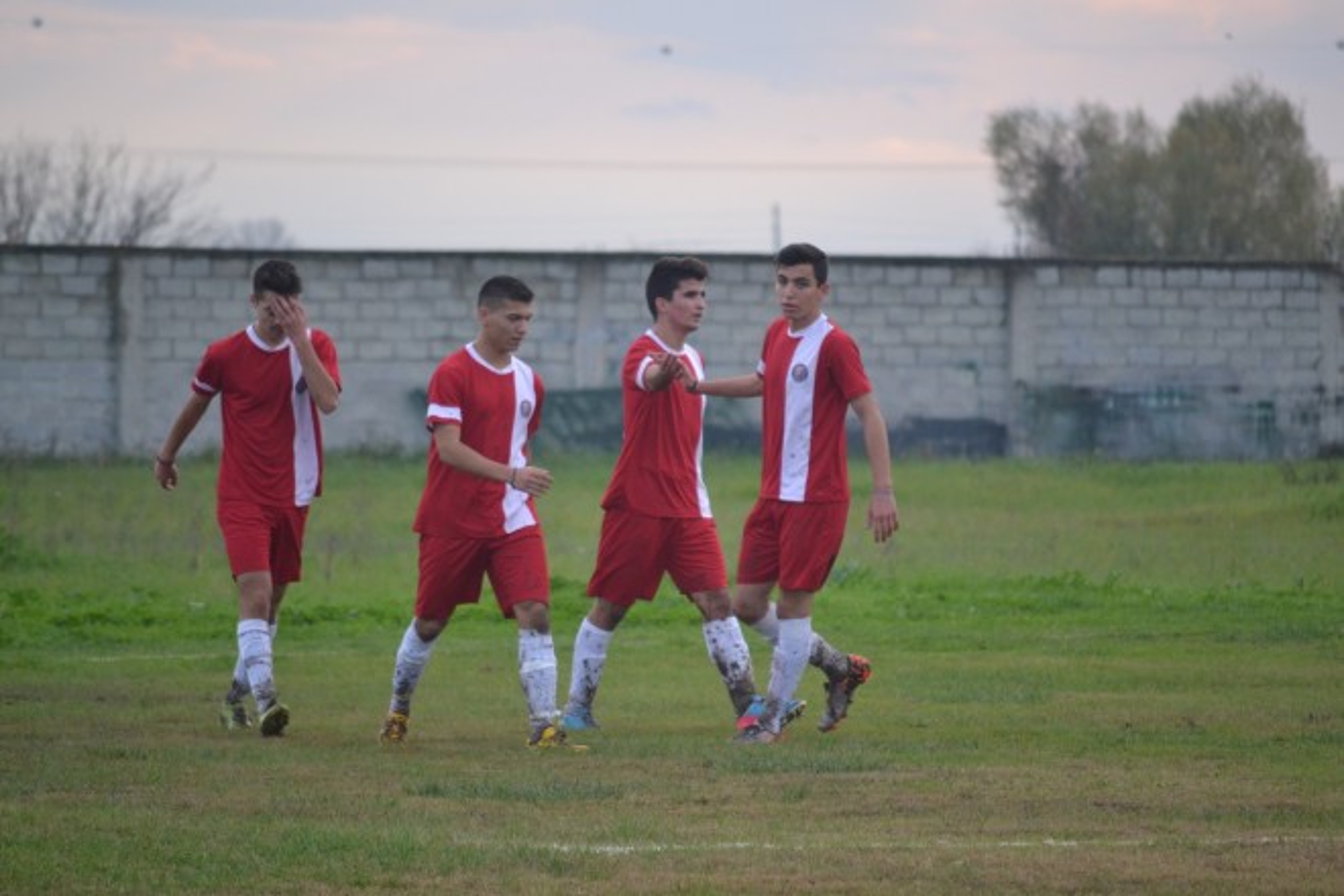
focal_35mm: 300
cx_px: 672
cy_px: 448
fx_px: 11199
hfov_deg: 6.9
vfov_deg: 4.6
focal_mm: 200
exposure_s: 1/500
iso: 640
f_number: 5.6
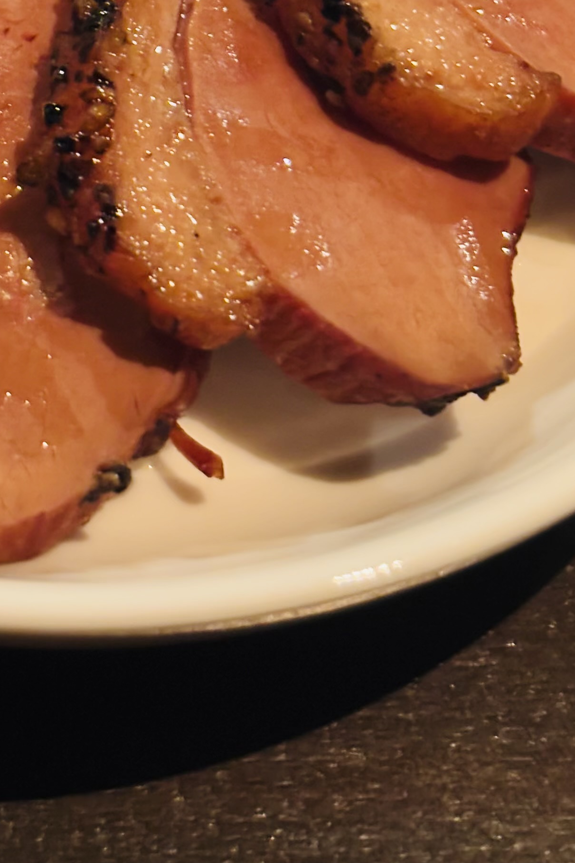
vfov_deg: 16.5
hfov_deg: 11.3
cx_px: 35
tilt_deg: -51.2
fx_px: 2875
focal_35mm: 120
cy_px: -94
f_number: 1.6
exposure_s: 1/20
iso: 400
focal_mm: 5.96
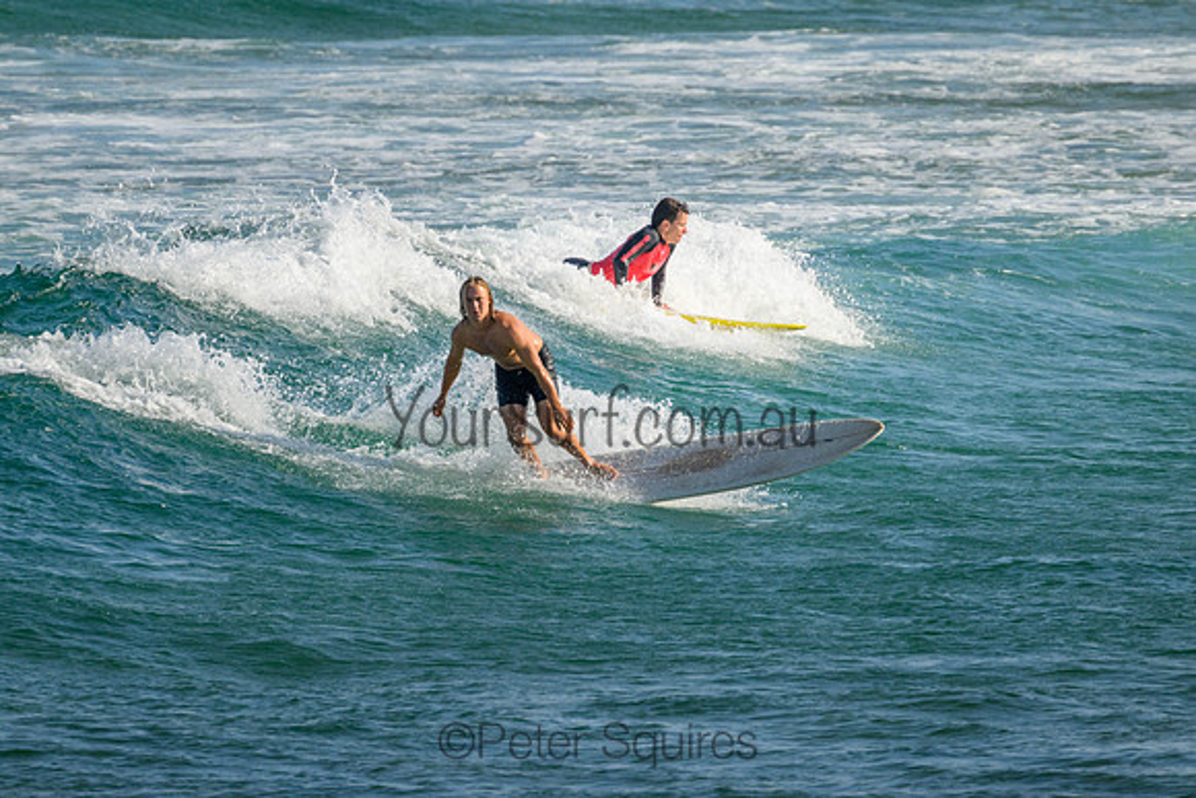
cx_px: 598
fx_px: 29075
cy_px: 362
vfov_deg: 1.6
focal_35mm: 875
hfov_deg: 2.4
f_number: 11
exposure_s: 1/2000
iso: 1100
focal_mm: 800
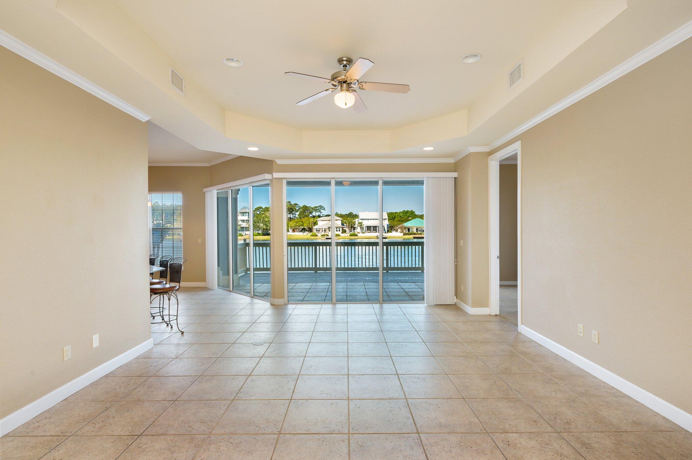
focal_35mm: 18
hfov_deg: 91.7
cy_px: 230
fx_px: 336
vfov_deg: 68.8
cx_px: 346
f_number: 9
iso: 400
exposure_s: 1/30
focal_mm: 17.5
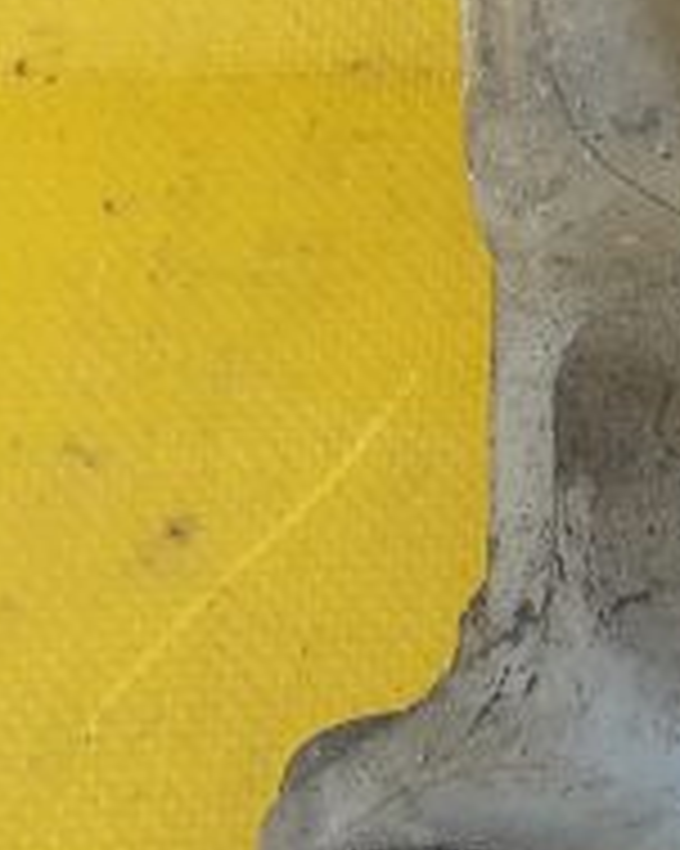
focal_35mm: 143
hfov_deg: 10.6
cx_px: 820
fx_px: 3600
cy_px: -324
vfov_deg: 12.9
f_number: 1.9
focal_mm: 3.6
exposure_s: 1/197
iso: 40
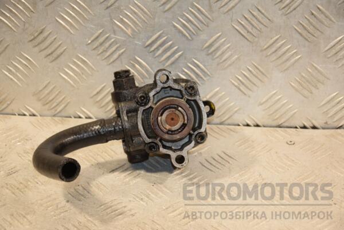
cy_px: 115
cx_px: 172
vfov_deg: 12.2
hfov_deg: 18.2
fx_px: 1075
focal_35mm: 112
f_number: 5.3
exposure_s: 1/200
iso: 800
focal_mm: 75
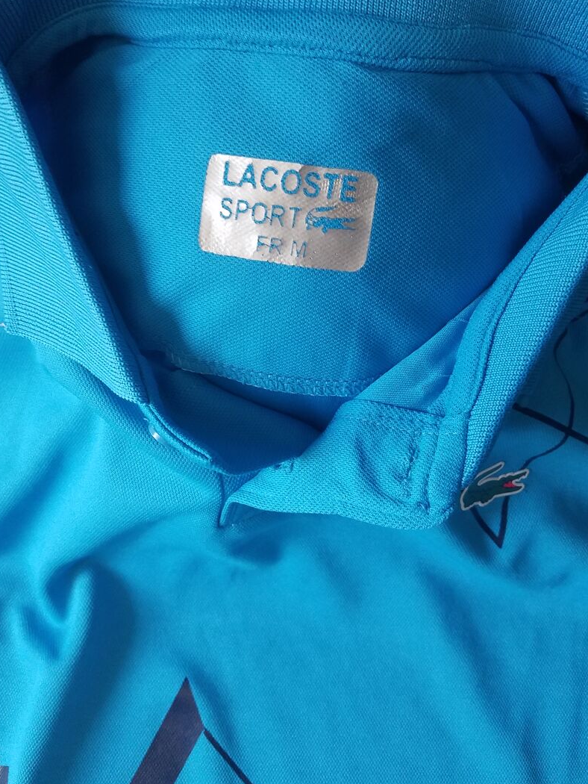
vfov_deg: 55.3
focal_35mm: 33
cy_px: 357
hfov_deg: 42.9
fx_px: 747
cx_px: 269
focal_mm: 4.2
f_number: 1.7
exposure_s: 1/60
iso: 160
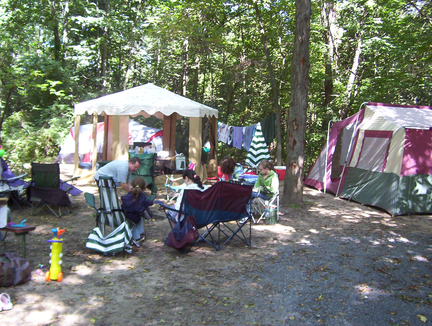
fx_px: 450
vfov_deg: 39.8
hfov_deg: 51.2
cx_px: 216
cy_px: 163
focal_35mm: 36
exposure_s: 1/67
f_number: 2.76
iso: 100
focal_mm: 5.54
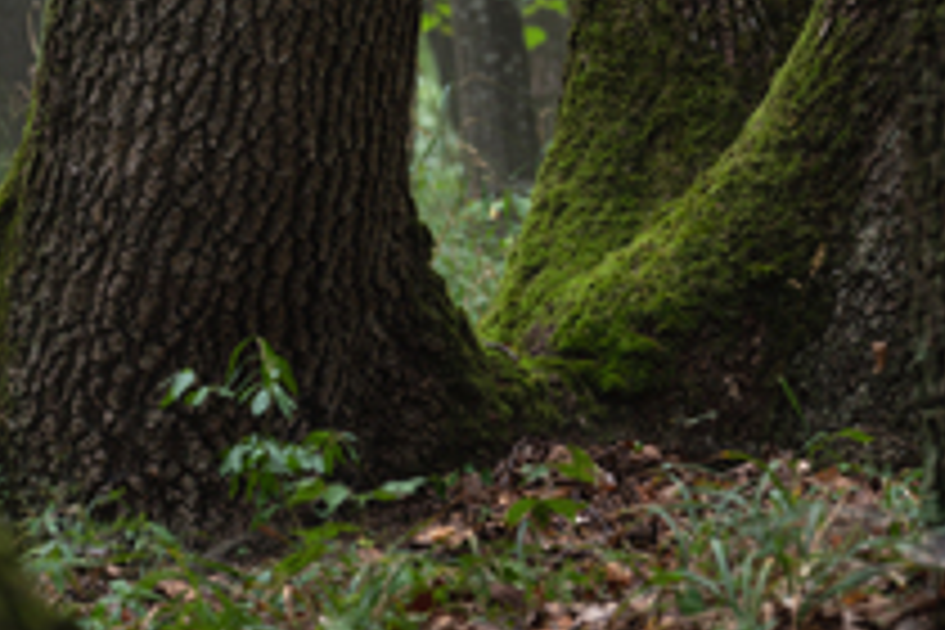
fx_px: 16090
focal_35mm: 613
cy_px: 328
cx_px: 504
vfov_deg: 2.2
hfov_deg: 3.4
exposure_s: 1.3
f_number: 13
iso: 50
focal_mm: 215
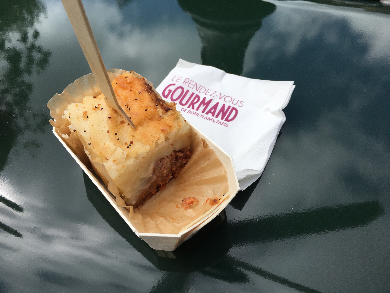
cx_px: 195
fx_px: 327
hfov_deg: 61.7
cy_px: 146
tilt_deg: -49.1
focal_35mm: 29
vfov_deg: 48.2
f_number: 2.2
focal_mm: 4.15
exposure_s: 1/1304
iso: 25
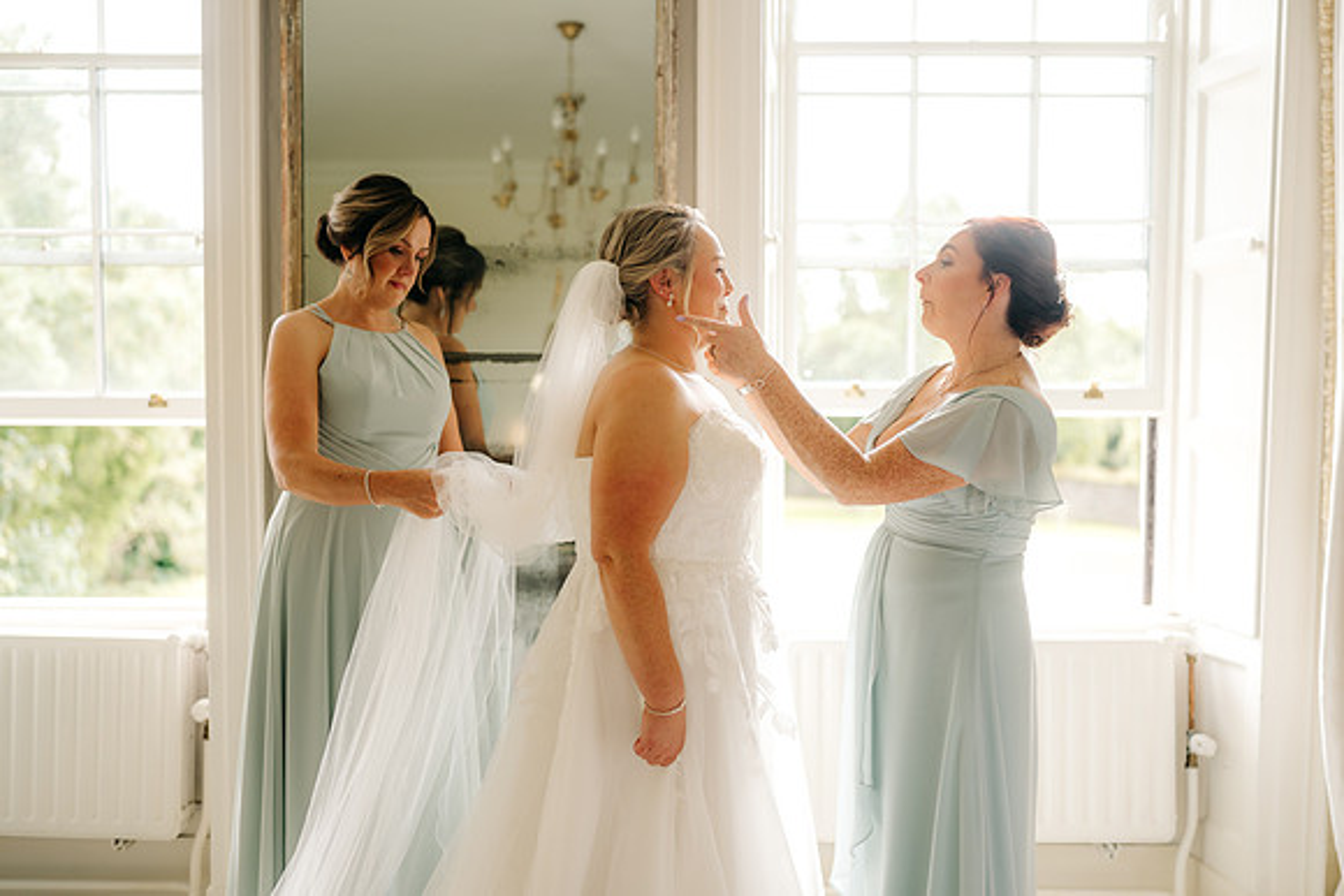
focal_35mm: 39
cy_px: 470
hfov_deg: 49.2
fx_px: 1468
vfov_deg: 34.0
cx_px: 672
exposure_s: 1/400
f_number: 1.6
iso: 200
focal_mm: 35
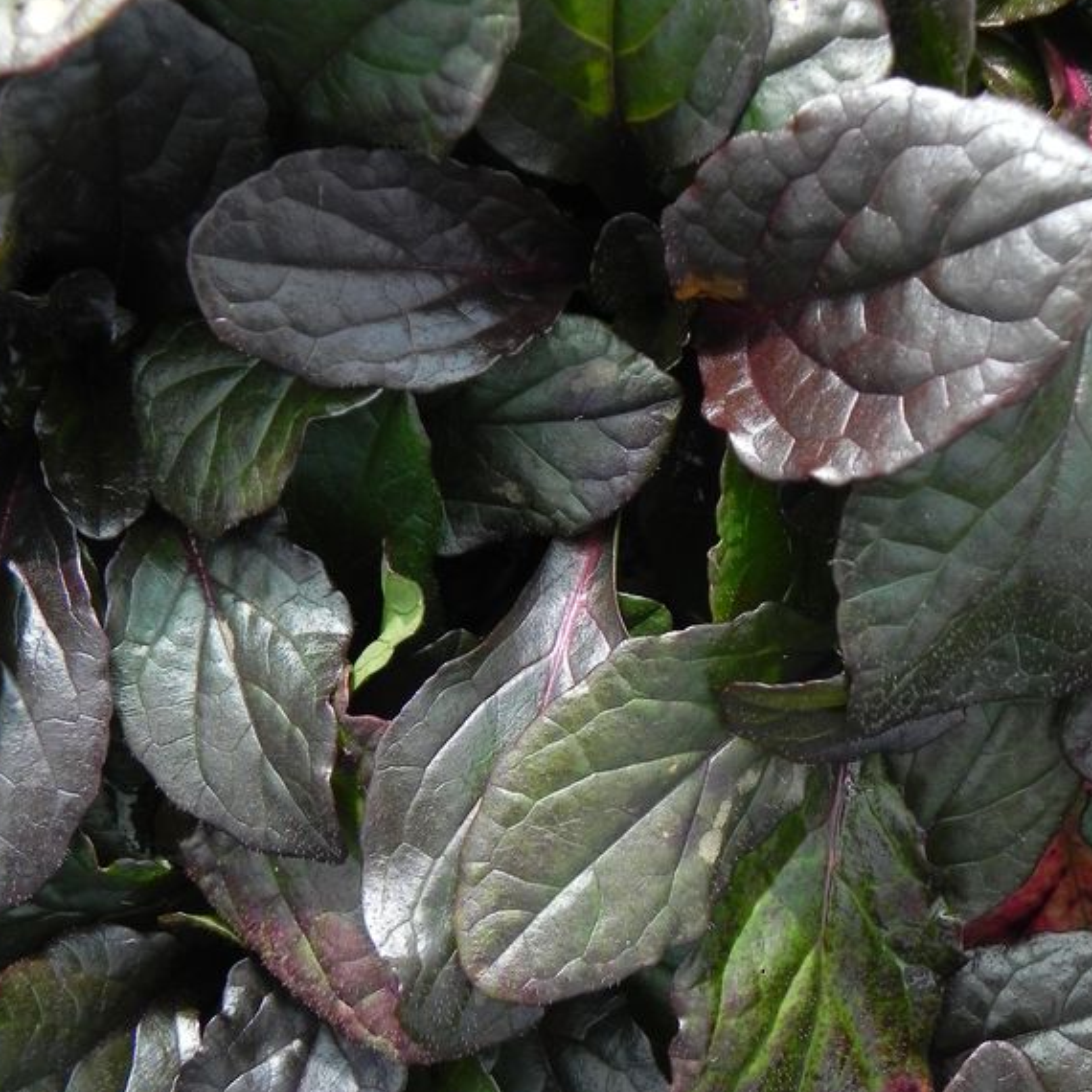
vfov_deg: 24.0
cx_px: 546
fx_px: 2570
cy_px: 508
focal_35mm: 72
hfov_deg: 24.0
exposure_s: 1/200
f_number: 3.5
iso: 160
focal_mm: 10.3
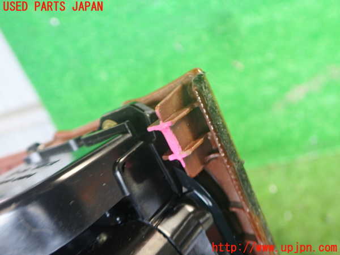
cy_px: 128
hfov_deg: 60.0
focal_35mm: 30
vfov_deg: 46.8
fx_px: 295
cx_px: 170
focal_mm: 5.4
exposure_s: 1/30
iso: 250
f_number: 2.3
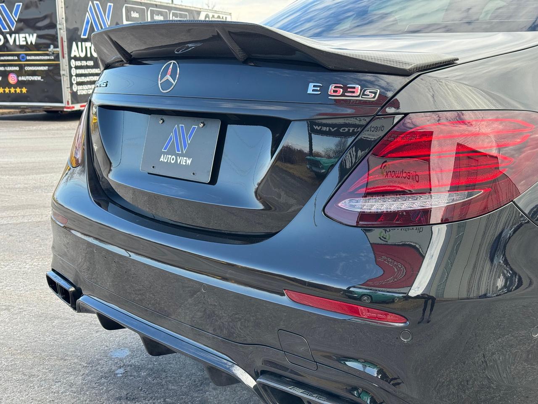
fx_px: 746
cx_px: 269
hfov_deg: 39.7
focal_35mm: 48
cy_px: 202
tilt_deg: -9.3
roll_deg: -0.1
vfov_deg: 30.3
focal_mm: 6.76
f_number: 1.78
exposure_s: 1/544
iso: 64
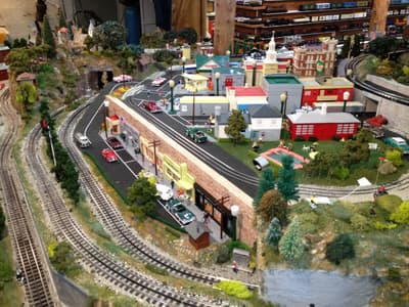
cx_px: 204
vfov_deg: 40.7
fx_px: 414
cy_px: 154
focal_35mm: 35
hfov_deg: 52.6
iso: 125
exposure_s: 1/20
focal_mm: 4.28
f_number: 2.4
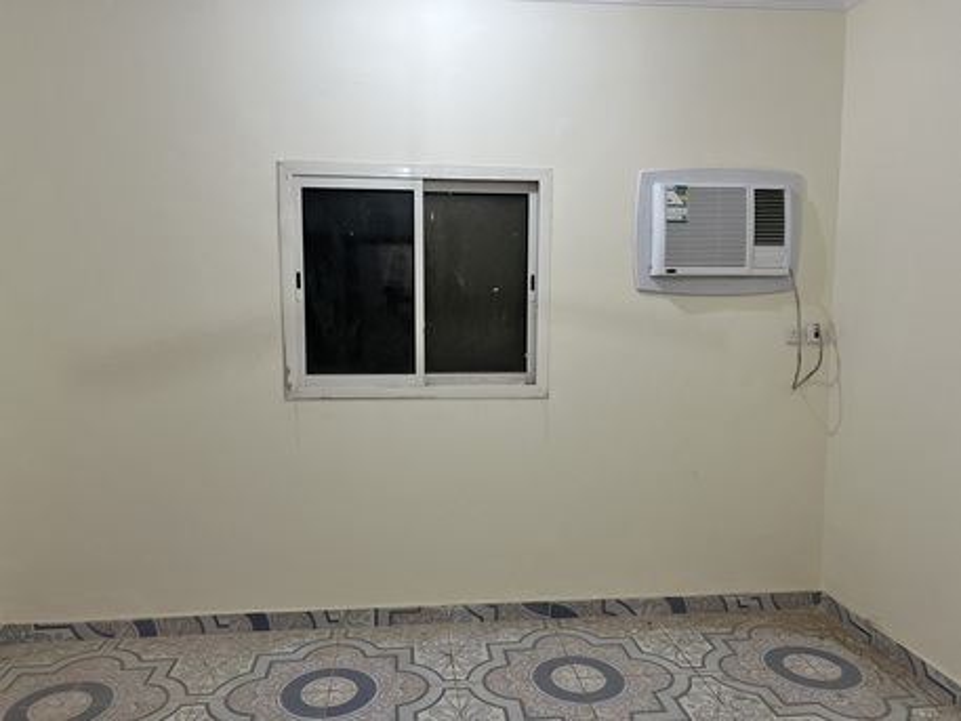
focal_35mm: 26
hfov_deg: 67.3
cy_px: 360
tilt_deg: -5.4
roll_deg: -0.7
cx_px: 480
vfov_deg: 53.1
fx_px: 722
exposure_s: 1/120
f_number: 1.5
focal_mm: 5.7
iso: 125
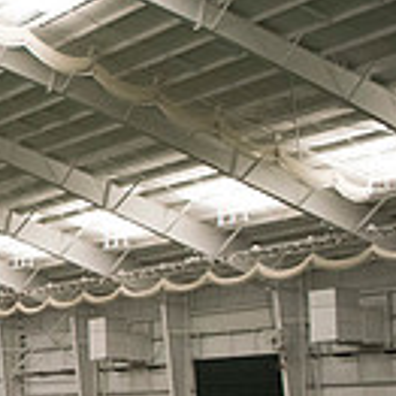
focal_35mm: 90
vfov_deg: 19.1
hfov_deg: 15.1
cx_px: -432
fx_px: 1165
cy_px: 328
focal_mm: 24
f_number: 4
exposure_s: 1/400
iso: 3200
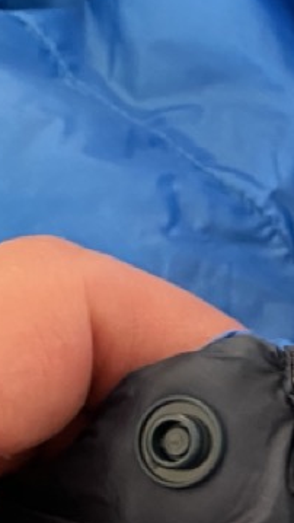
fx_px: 1399
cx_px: 469
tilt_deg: -74.7
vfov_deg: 20.9
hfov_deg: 11.4
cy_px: 427
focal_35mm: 101
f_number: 1.8
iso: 500
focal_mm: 4.25
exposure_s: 1/48
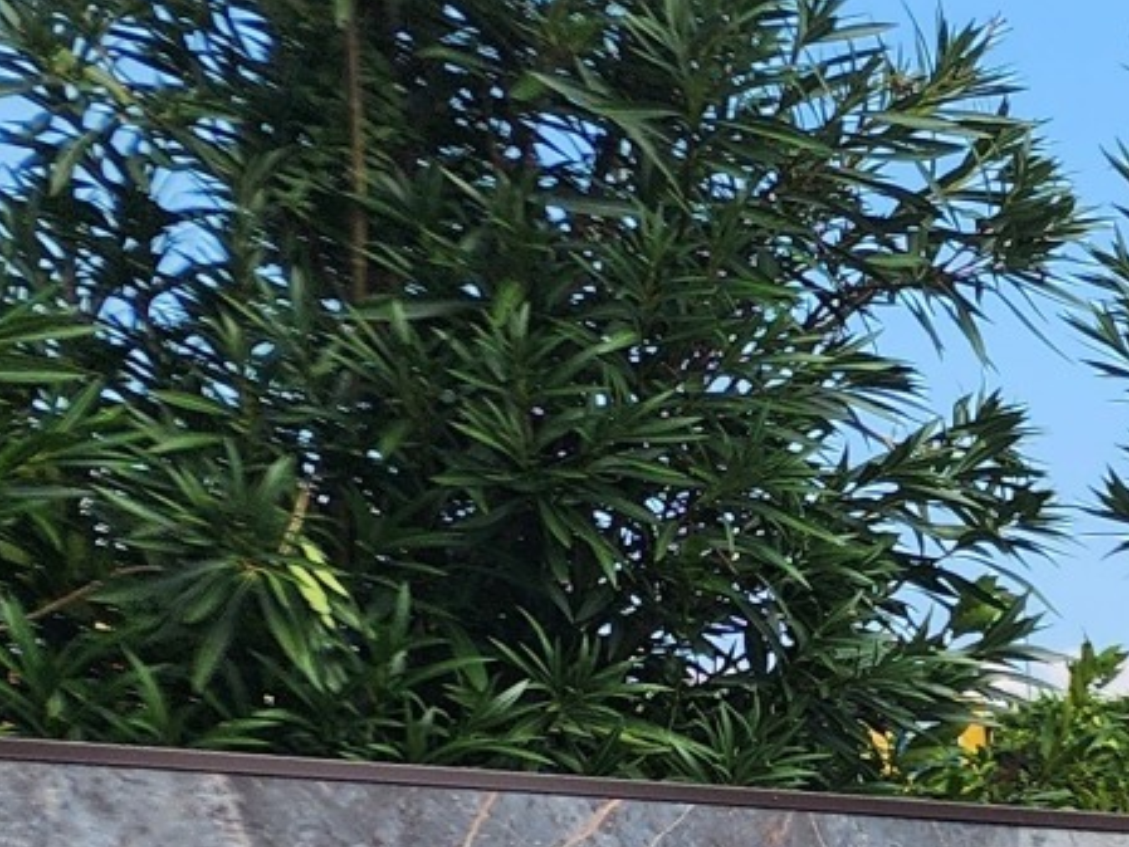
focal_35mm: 131
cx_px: 3206
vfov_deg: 10.6
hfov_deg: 11.0
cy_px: 1546
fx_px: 4274
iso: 12
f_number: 1.8
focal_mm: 6.4
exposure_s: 1/648
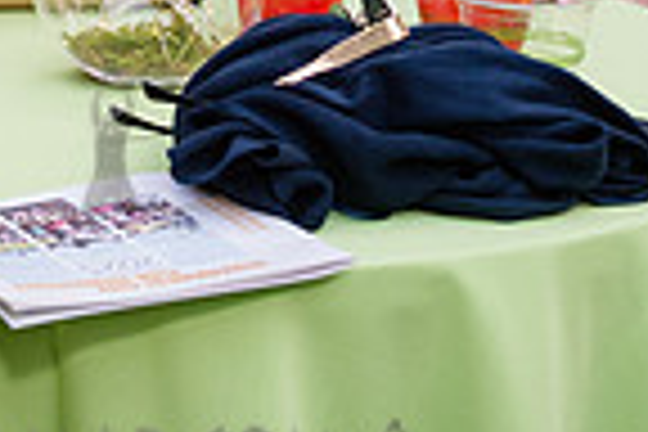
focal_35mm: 150
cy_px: -374
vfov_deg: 8.7
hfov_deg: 13.6
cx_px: 73
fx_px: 2700
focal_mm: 29
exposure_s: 1/250
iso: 1000
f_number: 5
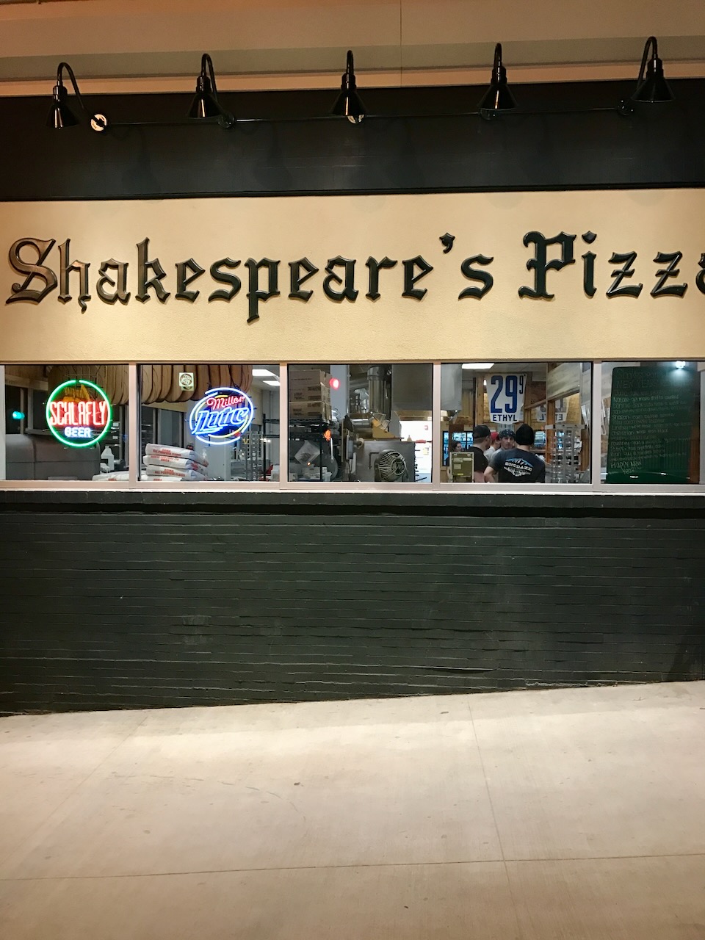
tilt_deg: +0.8
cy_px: 470
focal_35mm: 28
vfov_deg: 63.4
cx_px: 352
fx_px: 760
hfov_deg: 49.7
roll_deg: -0.3
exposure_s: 1/15
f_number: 1.8
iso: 64
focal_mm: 3.99
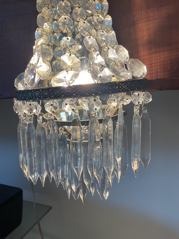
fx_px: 200
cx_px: 90
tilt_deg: -6.7
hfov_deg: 48.2
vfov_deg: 61.7
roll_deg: +2.0
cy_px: 120
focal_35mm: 29
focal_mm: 3
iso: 40
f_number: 1.8
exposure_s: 1/100
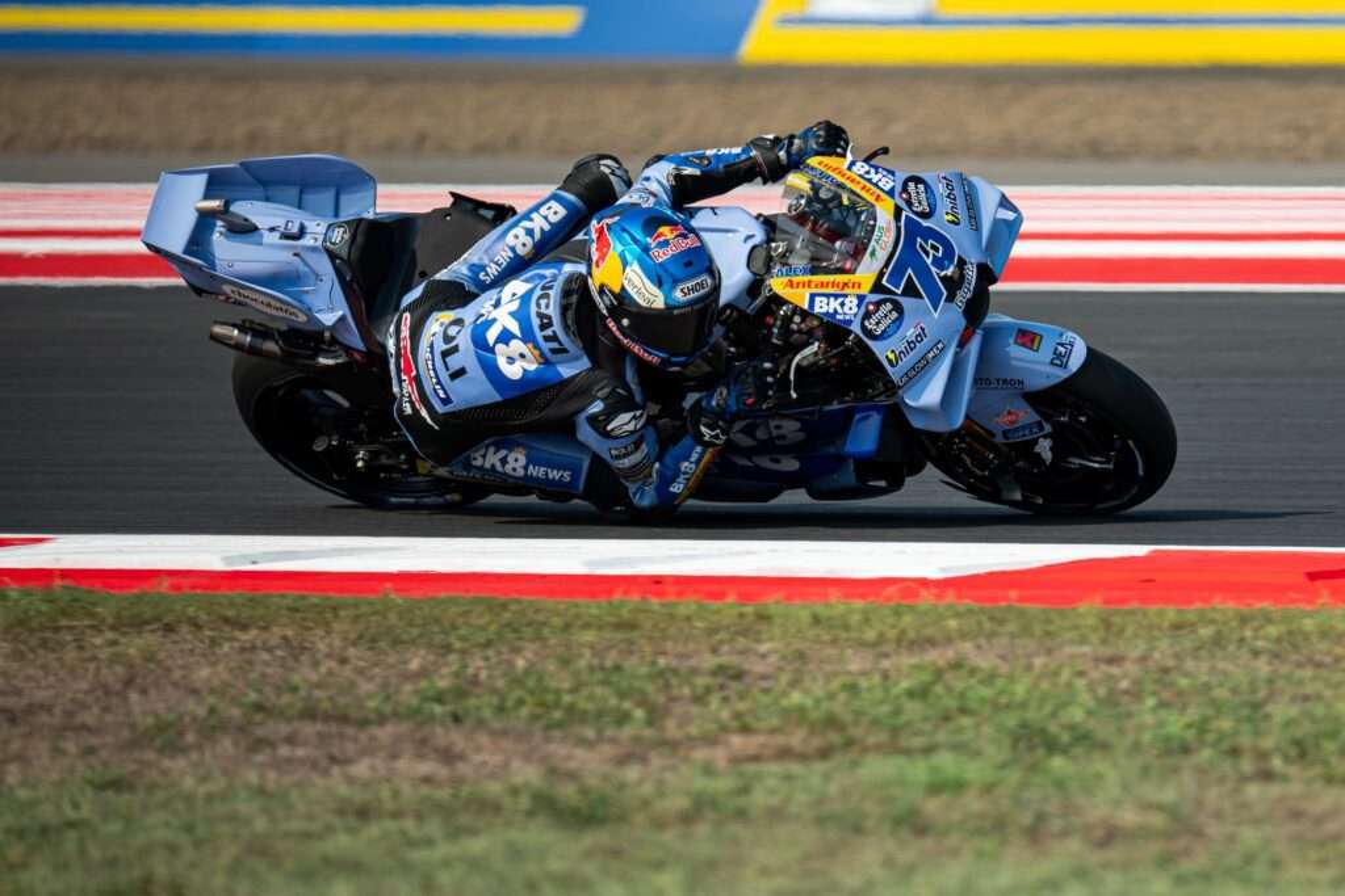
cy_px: 520
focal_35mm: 600
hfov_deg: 3.4
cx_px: 957
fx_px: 22418
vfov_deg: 2.3
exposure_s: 1/1250
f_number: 5
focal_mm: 400
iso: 125
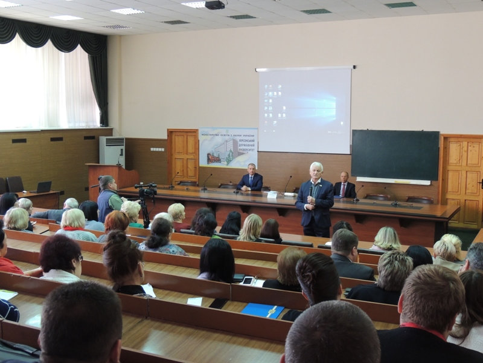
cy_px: 182
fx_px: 600
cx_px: 242
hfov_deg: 43.9
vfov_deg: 33.6
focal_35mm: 43
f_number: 3.4
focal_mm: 7.6
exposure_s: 1/20
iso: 400
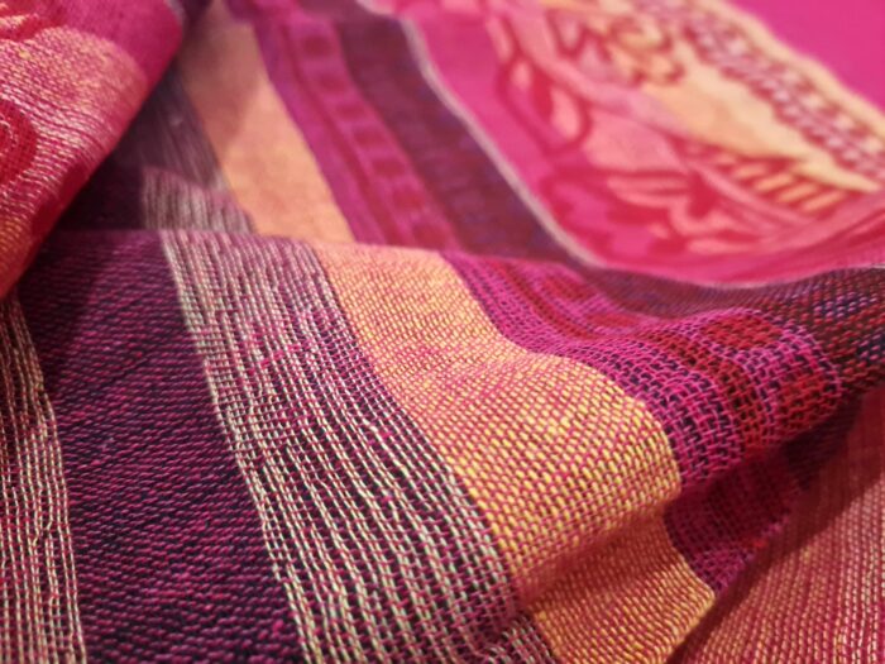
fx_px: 665
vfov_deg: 53.1
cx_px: 442
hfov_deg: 67.3
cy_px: 332
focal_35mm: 26
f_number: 1.8
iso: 640
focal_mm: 5.4
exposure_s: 1/40
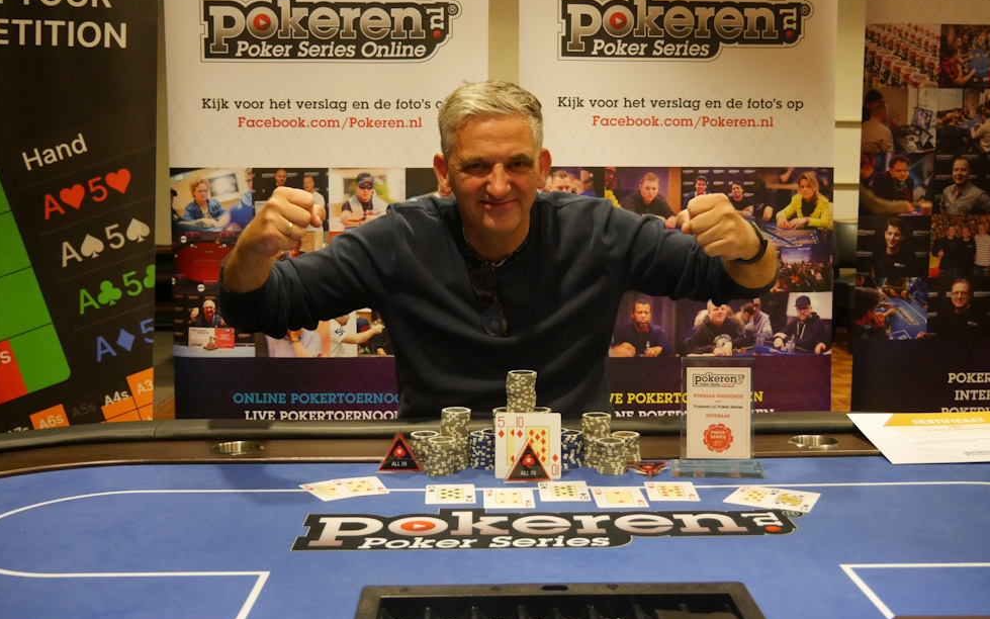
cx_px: 501
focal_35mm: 39
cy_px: 268
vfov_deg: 32.7
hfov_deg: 50.4
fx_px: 1052
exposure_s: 1/40
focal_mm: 18
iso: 3200
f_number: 3.9
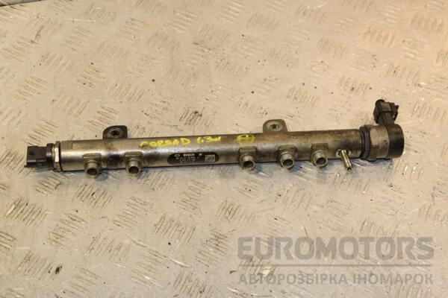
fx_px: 709
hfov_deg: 35.1
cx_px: 224
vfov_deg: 23.8
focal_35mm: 57
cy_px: 149
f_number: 9
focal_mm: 38
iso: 800
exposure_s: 1/200
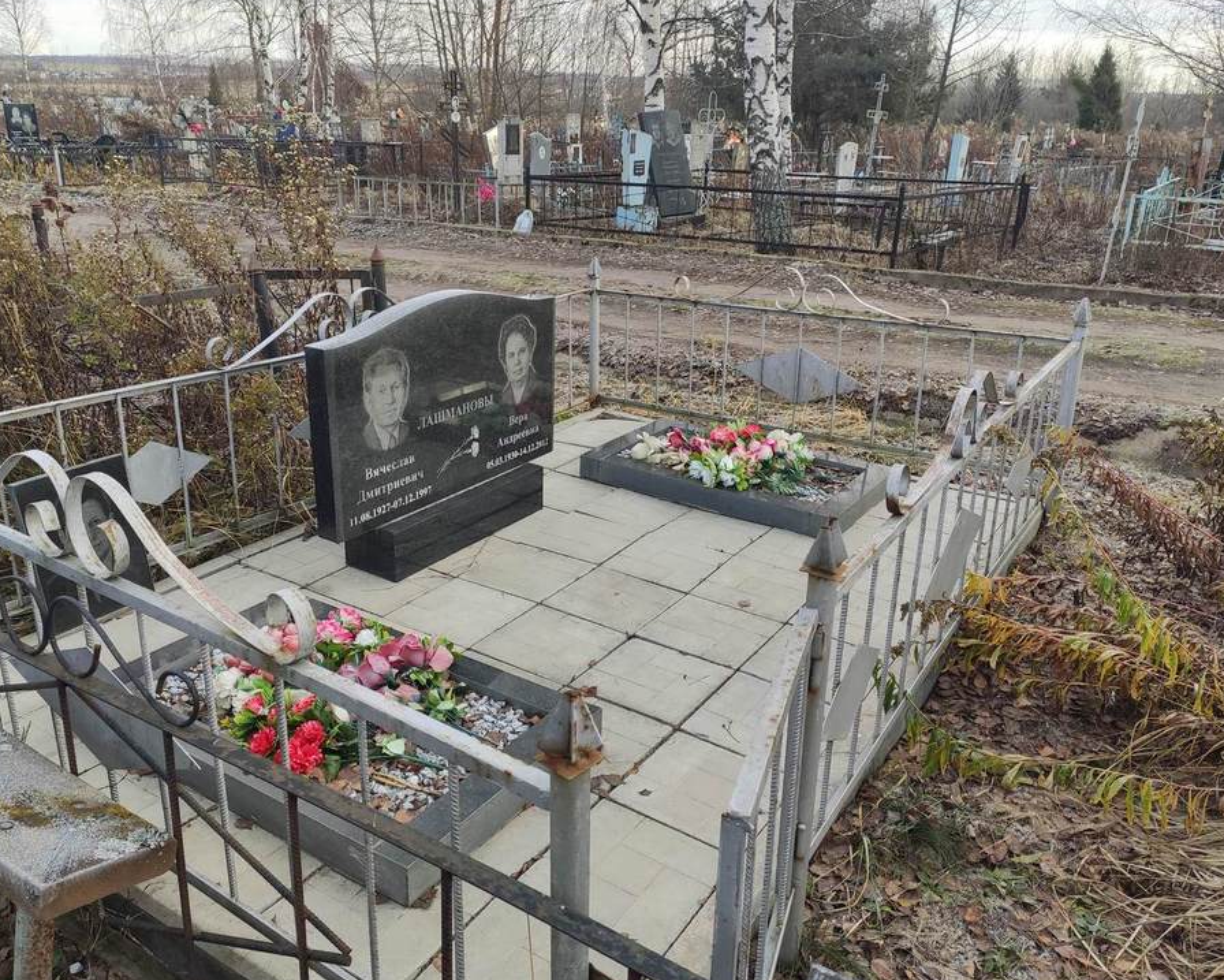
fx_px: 1051
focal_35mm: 29
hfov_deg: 60.4
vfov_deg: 50.0
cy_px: 491
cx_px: 601
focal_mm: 4.77
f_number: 1.75
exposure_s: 1/304
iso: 112
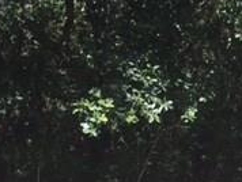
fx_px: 728
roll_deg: +1.2
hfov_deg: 17.7
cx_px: 311
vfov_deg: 14.2
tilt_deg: +5.5
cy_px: 130
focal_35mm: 104
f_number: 2.2
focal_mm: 4.15
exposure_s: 1/760
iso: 32
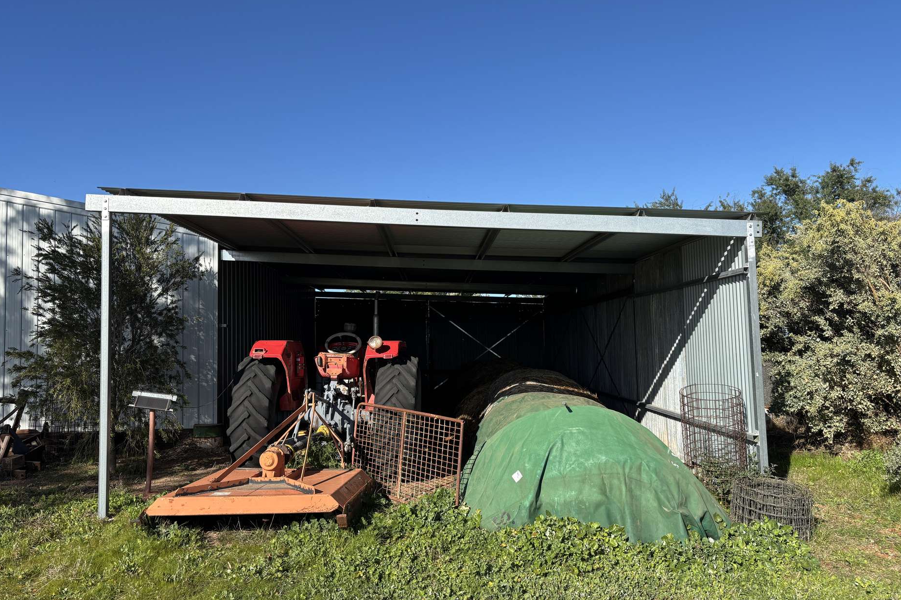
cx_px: 437
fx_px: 701
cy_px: 292
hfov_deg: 65.5
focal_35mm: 28
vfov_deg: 46.4
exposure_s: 1/2342
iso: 50
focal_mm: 5.96
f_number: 1.6
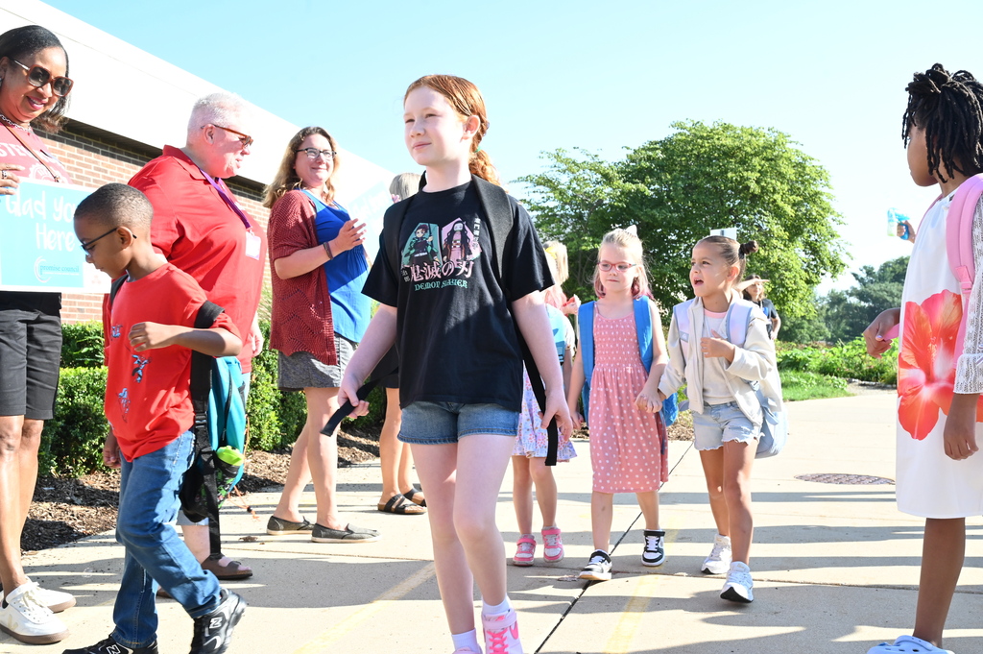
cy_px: 327
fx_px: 1064
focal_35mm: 39
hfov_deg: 49.6
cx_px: 492
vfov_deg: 34.2
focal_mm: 39
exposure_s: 1/320
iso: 800
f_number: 10
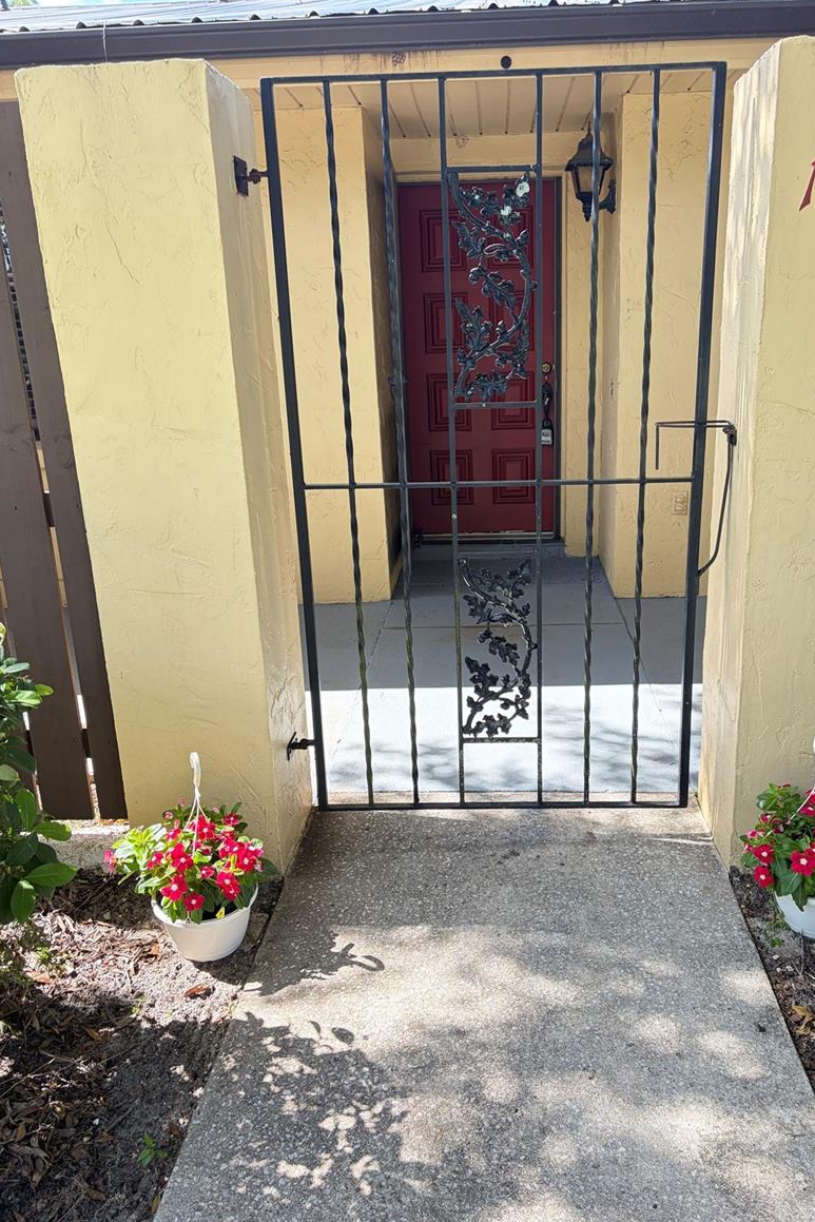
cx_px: 467
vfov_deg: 65.5
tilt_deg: -15.2
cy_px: 609
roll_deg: +2.5
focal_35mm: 28
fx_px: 950
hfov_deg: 46.3
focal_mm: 5.96
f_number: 1.6
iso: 50
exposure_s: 1/256
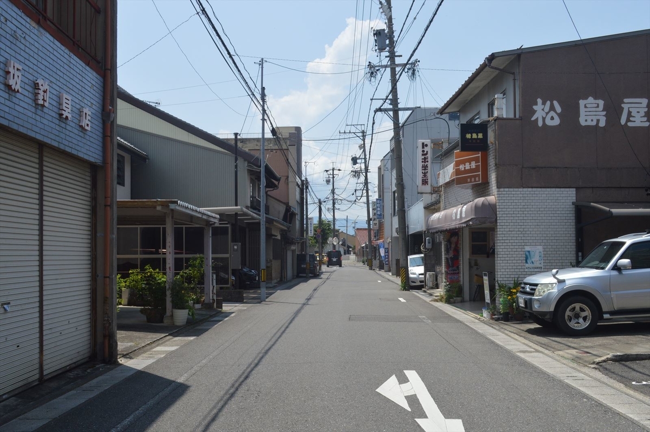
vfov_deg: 36.8
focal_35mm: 36
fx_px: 649
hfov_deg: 53.2
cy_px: 216
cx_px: 325
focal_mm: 24
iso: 400
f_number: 11
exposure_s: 1/500
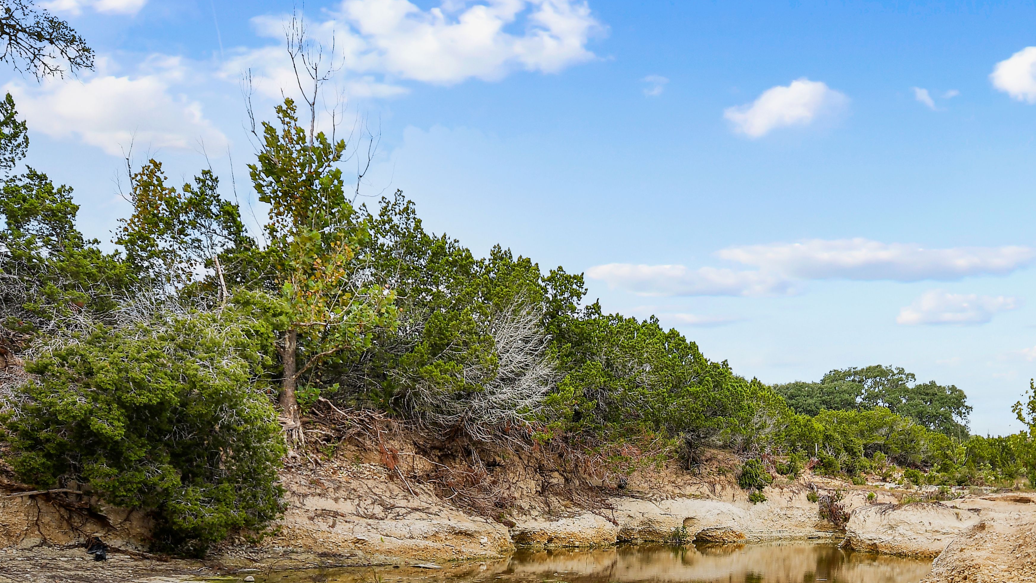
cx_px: 703
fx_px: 902
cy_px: 519
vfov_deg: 34.0
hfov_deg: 58.2
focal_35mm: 33
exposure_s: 1/250
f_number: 5.6
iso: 125
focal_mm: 13
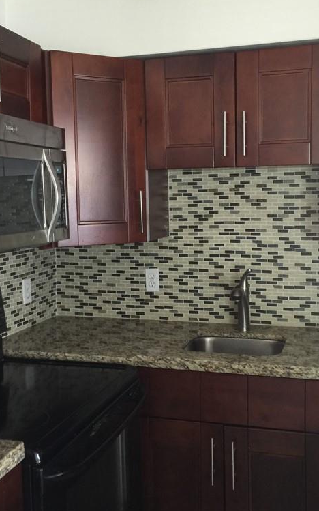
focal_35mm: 42
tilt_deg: -7.5
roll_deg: +0.1
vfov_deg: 47.2
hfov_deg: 30.5
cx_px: 177
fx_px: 584
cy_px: 252
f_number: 2.2
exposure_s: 1/4
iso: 80
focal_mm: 4.15
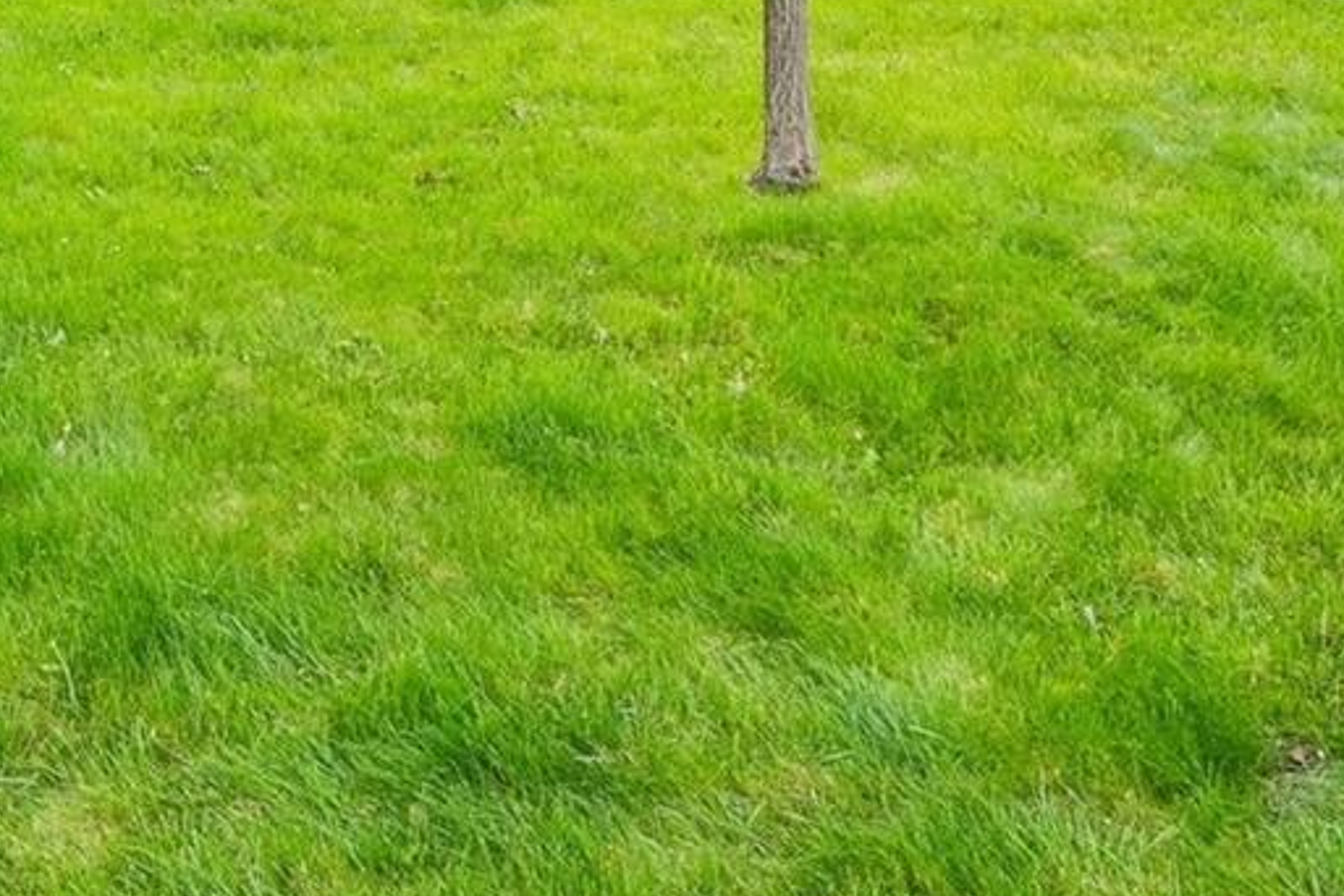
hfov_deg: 33.5
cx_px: 24
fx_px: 2043
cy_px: -440
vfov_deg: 21.0
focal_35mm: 55
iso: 800
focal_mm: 11.7
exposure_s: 1/320
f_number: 8
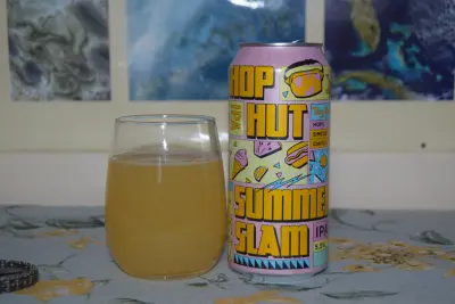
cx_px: 228
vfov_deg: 19.7
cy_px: 152
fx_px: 872
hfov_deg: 29.2
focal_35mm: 69
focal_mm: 46
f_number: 5.3
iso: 360
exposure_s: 1/60
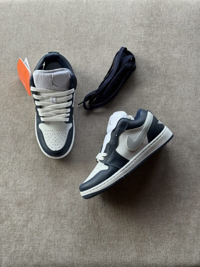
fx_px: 370
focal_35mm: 48
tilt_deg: -75.4
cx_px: 100
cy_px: 134
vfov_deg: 39.7
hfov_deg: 30.3
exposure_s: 1/232
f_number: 1.78
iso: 50
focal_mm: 6.76
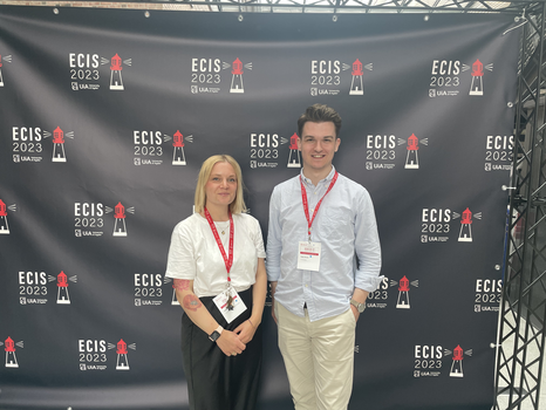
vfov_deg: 53.1
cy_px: 205
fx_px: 410
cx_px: 273
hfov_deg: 67.3
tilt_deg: -4.4
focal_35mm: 26
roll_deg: -1.2
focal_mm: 4.2
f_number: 1.6
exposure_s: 1/121
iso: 100
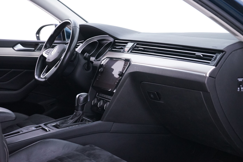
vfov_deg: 19.4
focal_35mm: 70
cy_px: 81
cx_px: 122
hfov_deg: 28.9
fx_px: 472
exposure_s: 1/10
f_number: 6.3
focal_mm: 70
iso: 4000
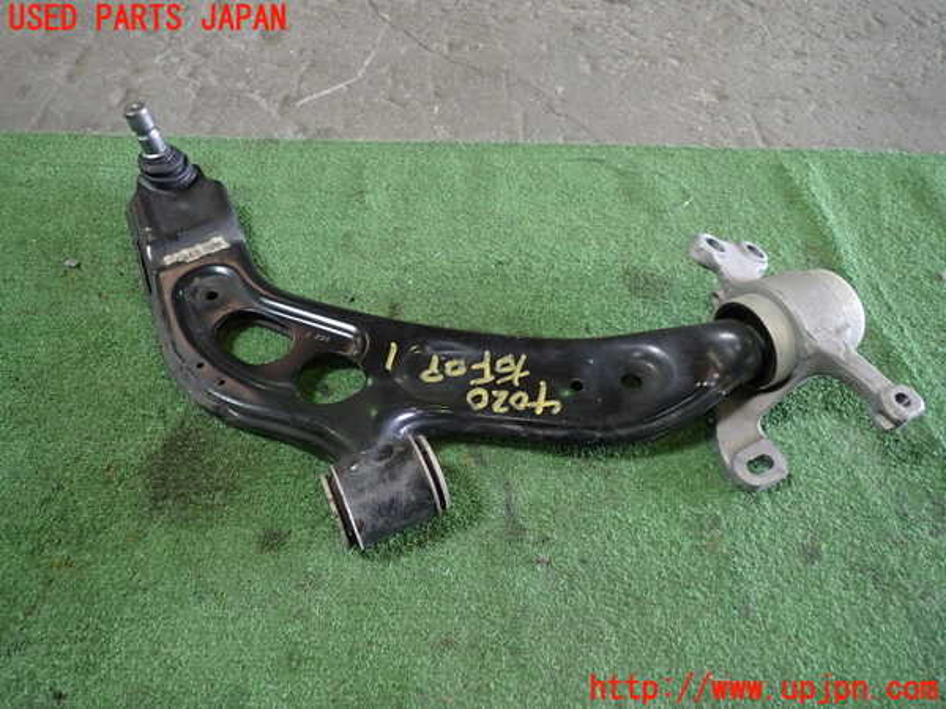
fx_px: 683
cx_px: 473
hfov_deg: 69.4
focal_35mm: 25
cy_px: 354
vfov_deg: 54.9
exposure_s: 1/40
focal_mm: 4.5
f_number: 2
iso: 200
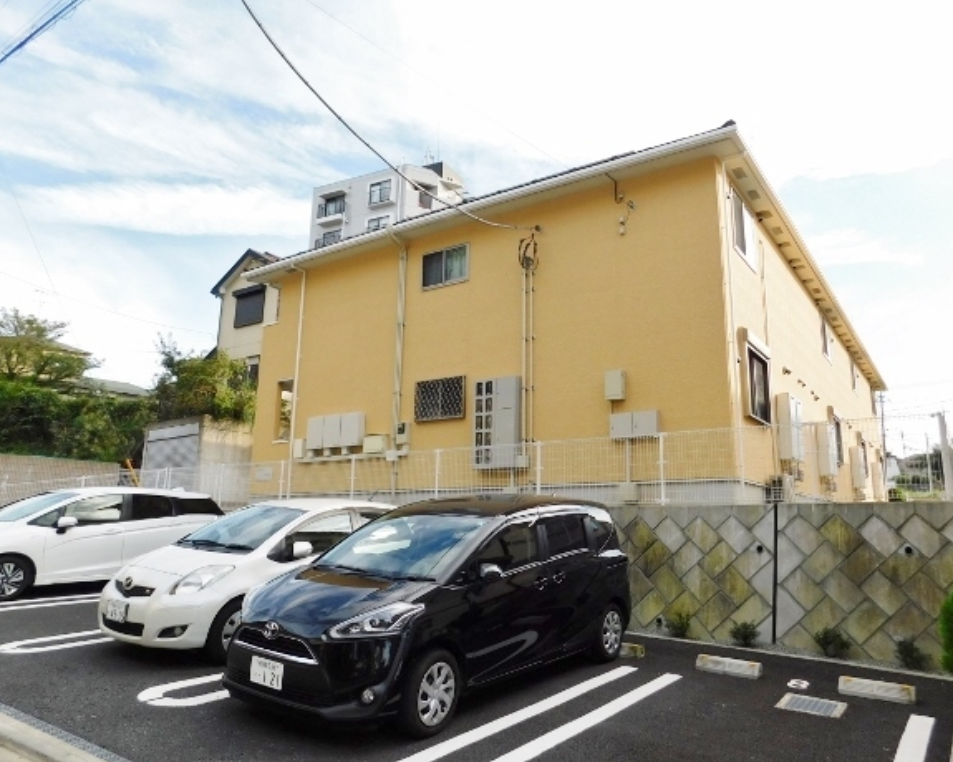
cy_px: 379
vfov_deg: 56.8
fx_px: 705
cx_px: 527
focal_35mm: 25
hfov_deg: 67.9
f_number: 3
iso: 125
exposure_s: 1/640
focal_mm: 4
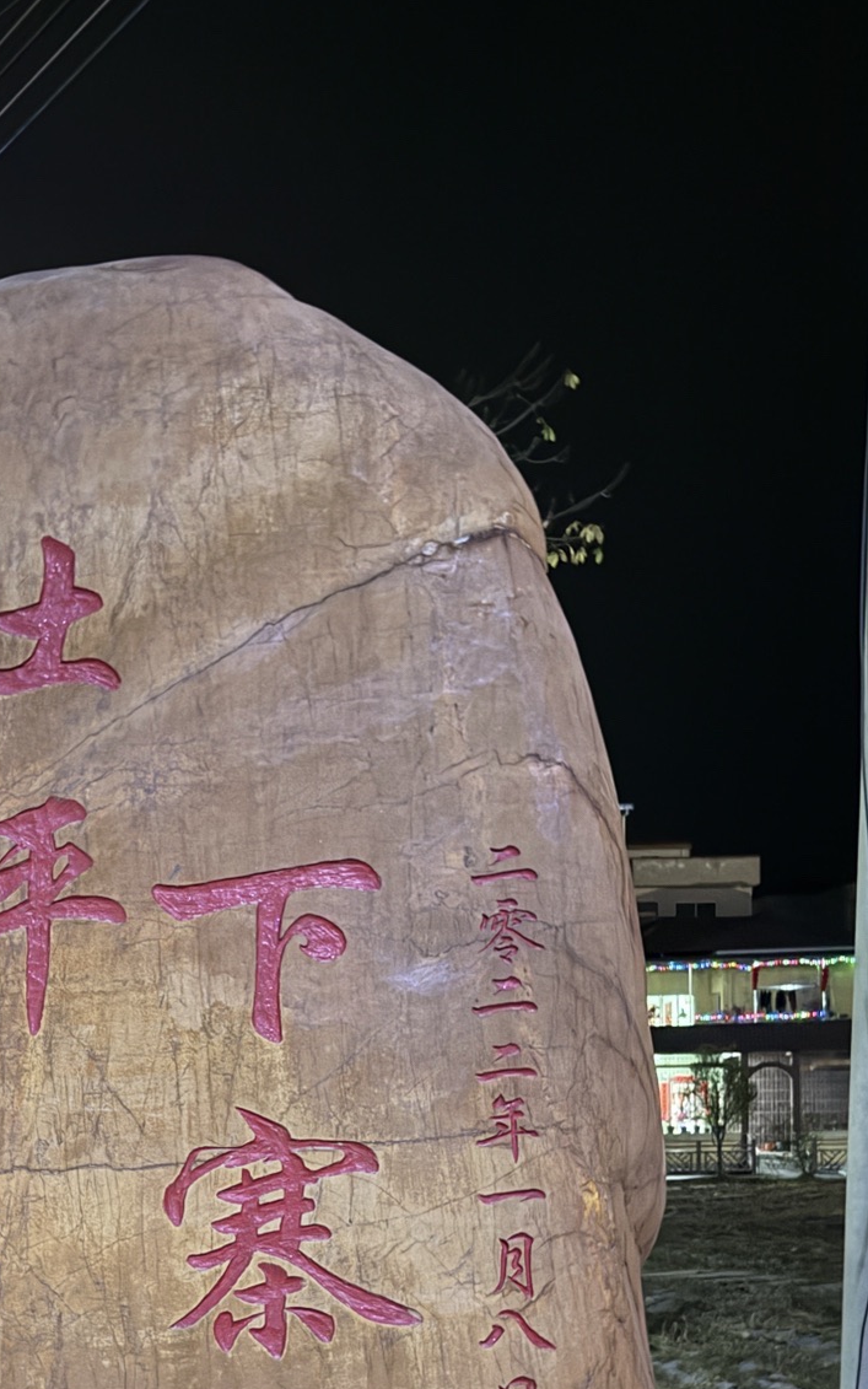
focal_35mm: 45
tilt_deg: +1.1
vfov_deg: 41.9
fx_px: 1703
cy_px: 1157
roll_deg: -0.6
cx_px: 220
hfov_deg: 28.2
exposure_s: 1/17
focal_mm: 6.76
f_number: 1.78
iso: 1600
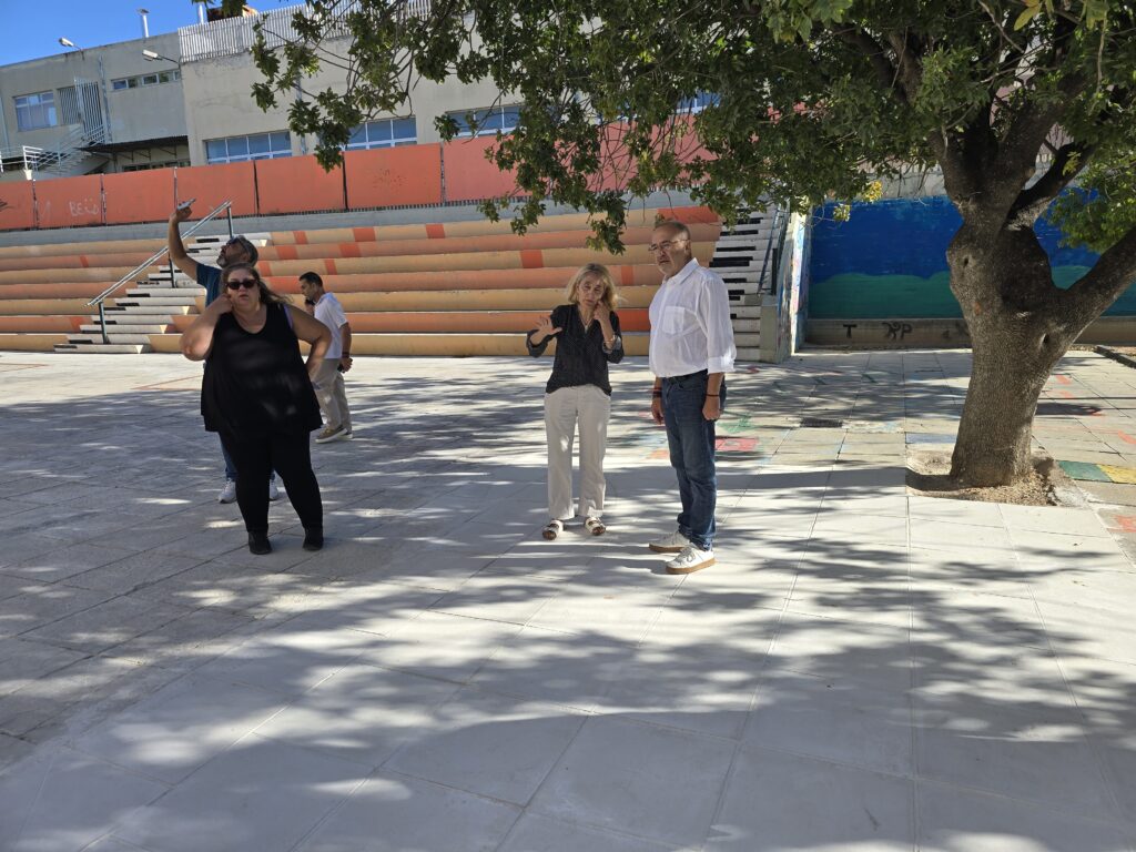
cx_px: 568
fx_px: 755
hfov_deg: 73.9
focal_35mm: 23
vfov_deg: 58.9
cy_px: 426
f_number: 1.7
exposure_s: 1/467
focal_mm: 6.3
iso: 12
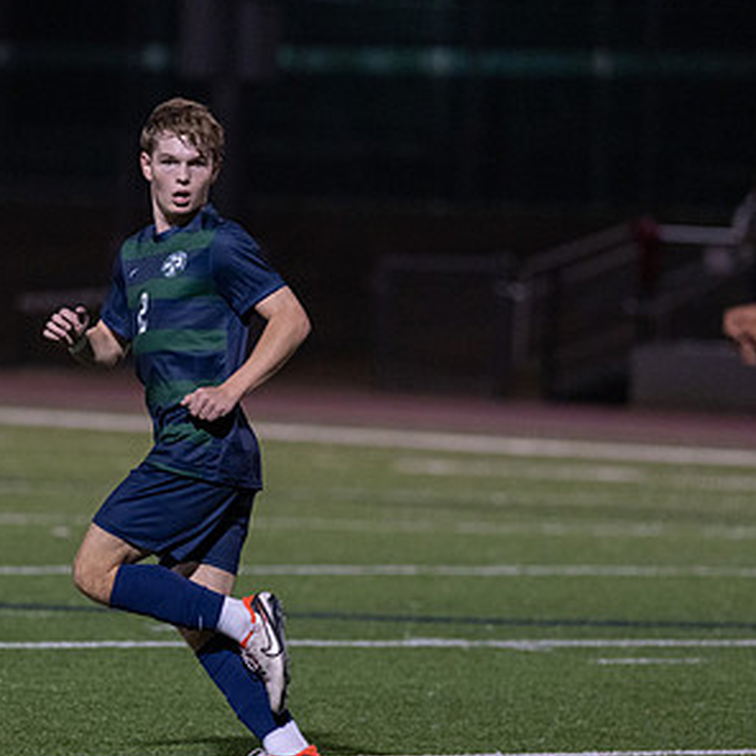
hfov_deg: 4.0
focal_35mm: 433
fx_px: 10699
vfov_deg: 4.0
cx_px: 152
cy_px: 489
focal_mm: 197
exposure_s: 1/1250
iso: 2500
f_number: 2.8
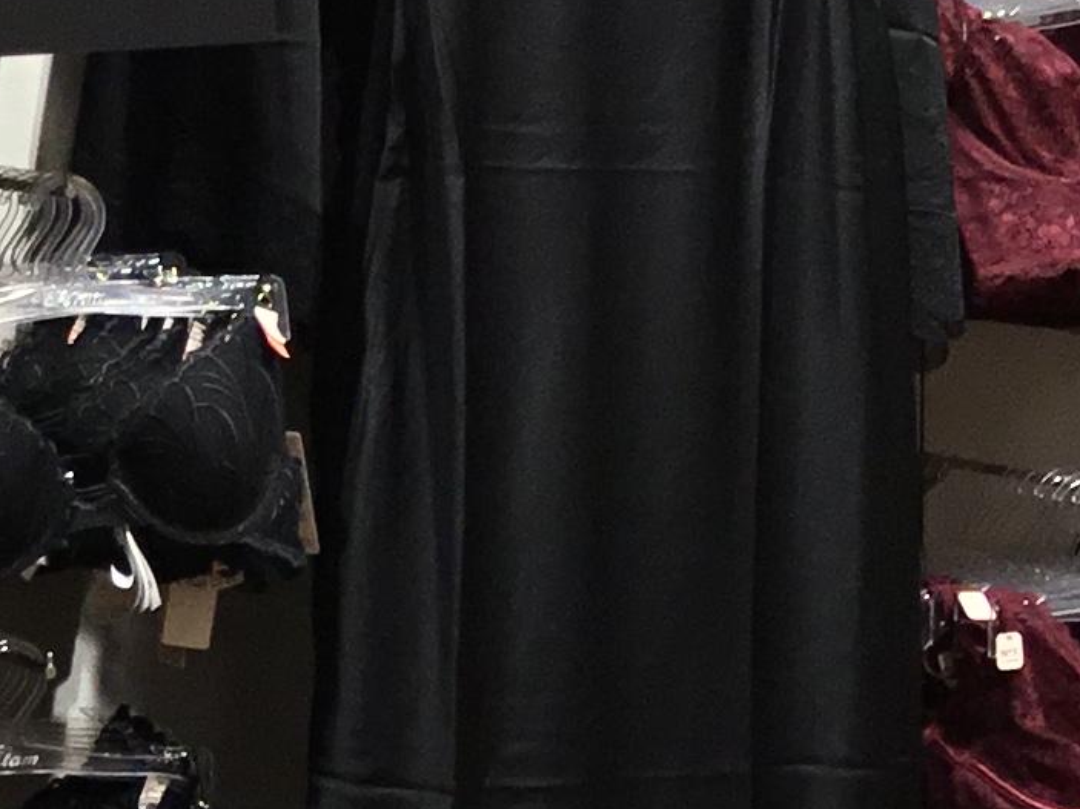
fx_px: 4492
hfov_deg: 13.0
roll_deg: +2.2
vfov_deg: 10.3
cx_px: -516
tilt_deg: -8.6
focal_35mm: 144
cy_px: 629
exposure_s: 1/100
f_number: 2.4
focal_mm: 3.3
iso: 32
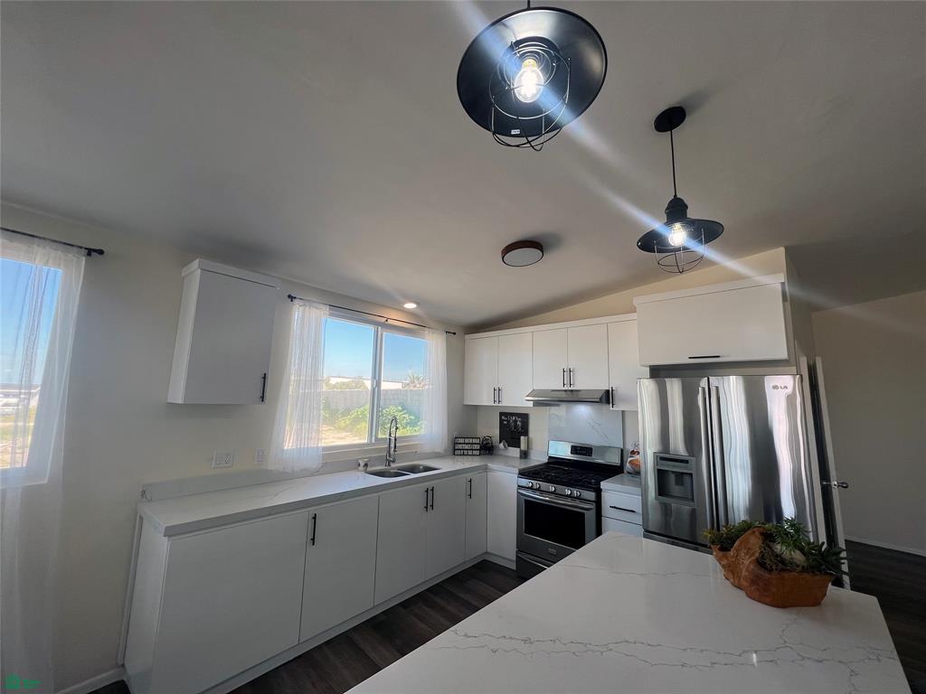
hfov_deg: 106.2
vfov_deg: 89.9
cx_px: 463
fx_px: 348
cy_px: 347
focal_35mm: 13
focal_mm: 1.57
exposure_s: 1/120
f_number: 1.8
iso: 32
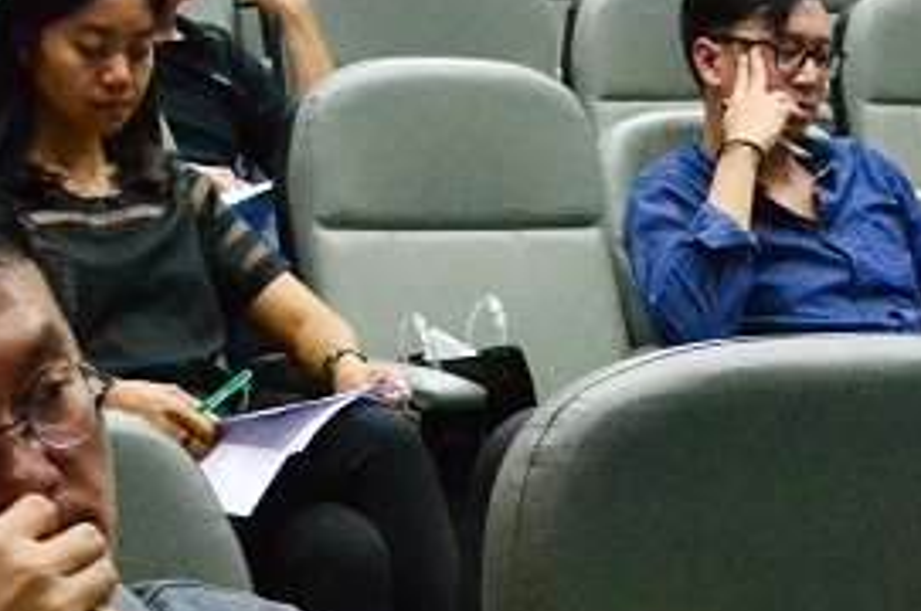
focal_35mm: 133
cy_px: 647
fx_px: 3398
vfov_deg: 10.2
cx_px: 775
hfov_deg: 15.3
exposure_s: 1/60
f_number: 5
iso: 6400
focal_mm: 30
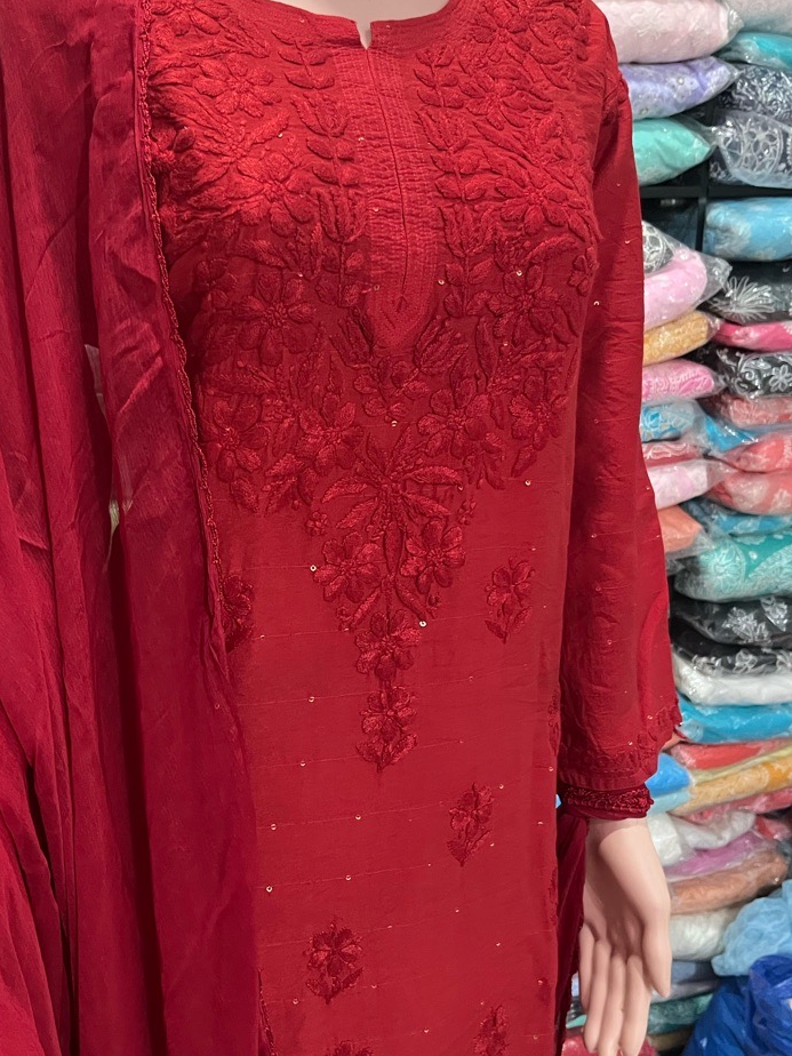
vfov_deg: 51.3
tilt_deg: -15.3
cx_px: 285
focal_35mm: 36
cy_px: 488
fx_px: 1098
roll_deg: +2.0
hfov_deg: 39.3
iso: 500
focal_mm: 5.1
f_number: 1.6
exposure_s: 1/50
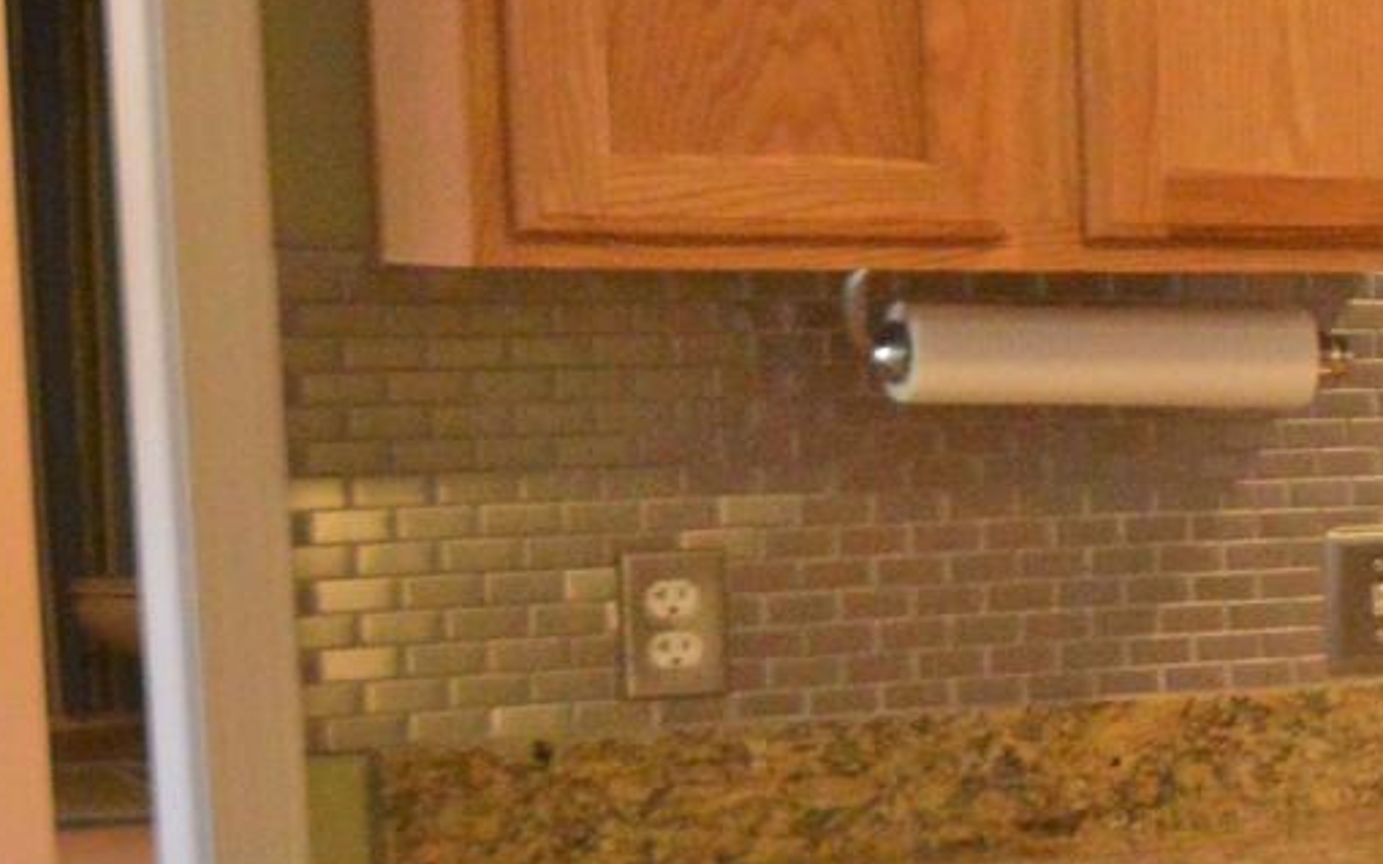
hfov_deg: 12.7
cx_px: 3690
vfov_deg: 12.1
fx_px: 4070
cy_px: 606
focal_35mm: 108
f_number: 3.8
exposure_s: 1/60
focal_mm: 12
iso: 1600
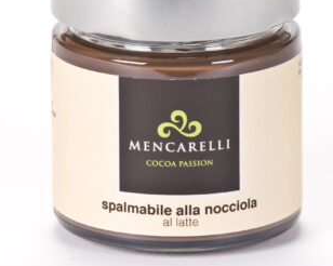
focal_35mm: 398
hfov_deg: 4.9
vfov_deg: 3.9
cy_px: 109
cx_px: 178
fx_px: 3920
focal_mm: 170
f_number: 22
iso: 125
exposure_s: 1/125
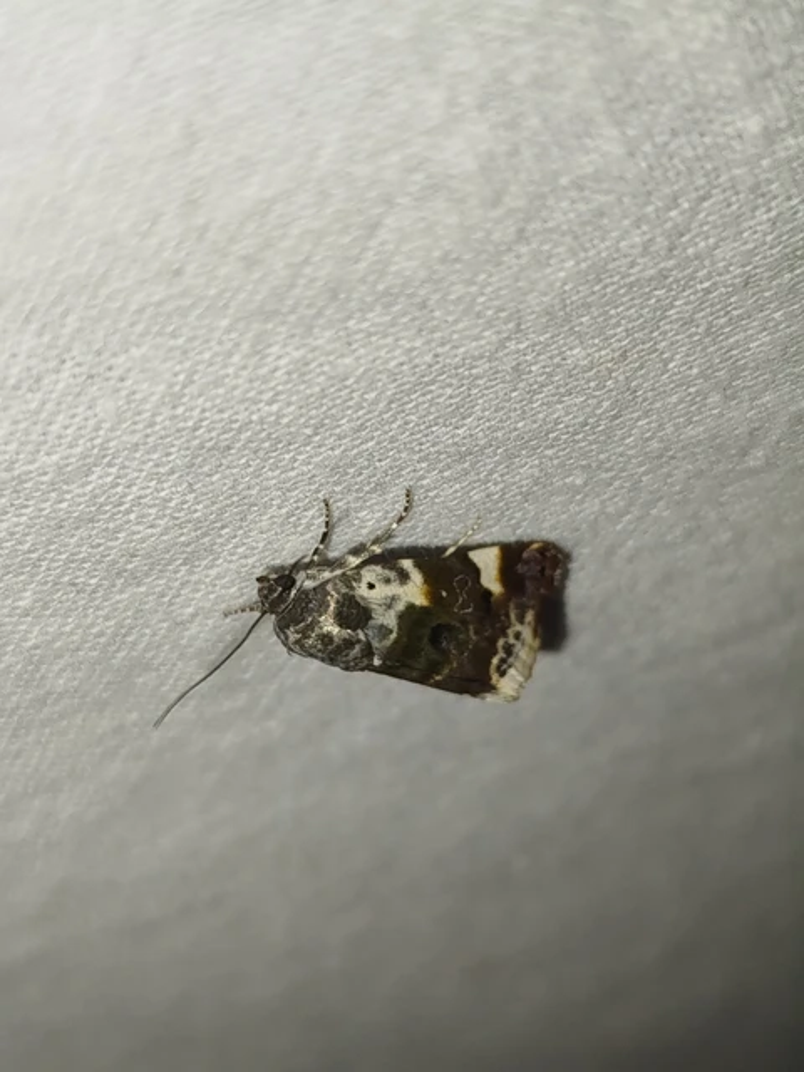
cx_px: 402
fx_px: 2137
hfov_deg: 21.3
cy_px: 536
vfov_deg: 28.2
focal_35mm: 69
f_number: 1.7
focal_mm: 5.31
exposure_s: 1/50
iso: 64
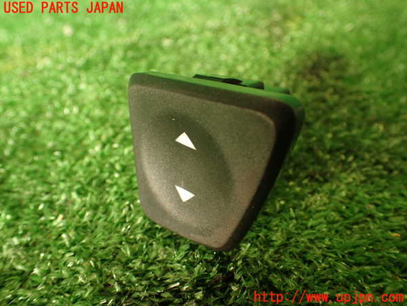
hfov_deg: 56.8
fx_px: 376
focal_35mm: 32
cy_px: 153
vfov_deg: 44.2
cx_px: 204
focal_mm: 5.79
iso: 200
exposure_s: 1/40
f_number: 2.4
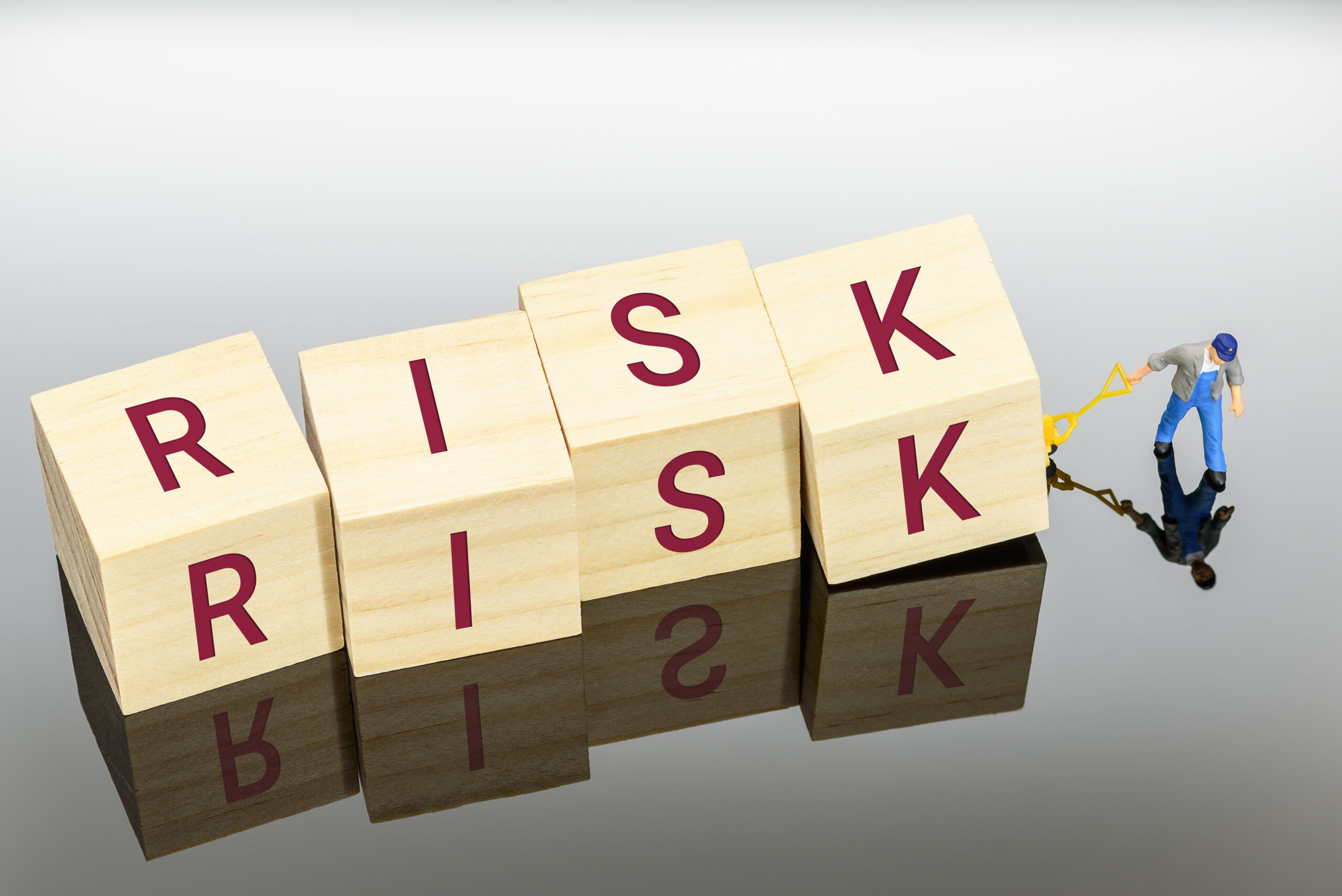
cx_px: 671
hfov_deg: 19.4
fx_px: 3916
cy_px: 448
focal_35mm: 105
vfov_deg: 13.1
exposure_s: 2.5
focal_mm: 105
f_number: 9
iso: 100
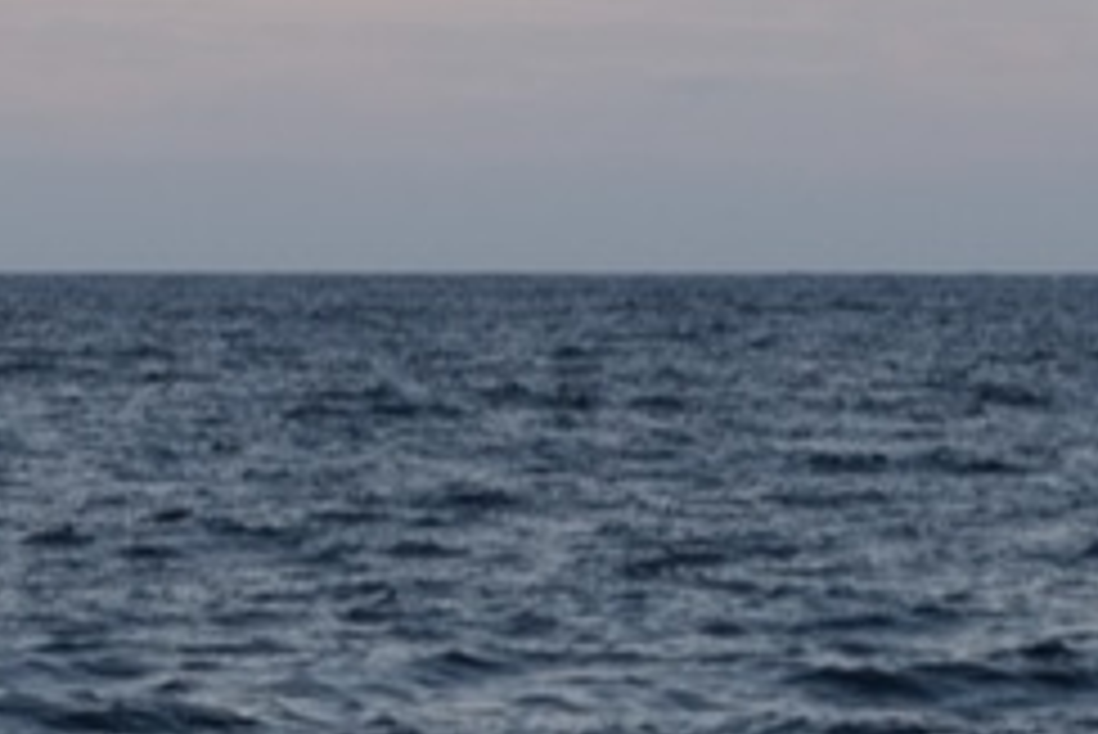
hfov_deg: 5.9
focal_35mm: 347
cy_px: 621
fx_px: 10589
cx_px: 104
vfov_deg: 4.0
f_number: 3.2
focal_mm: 35
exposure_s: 1/170
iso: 160
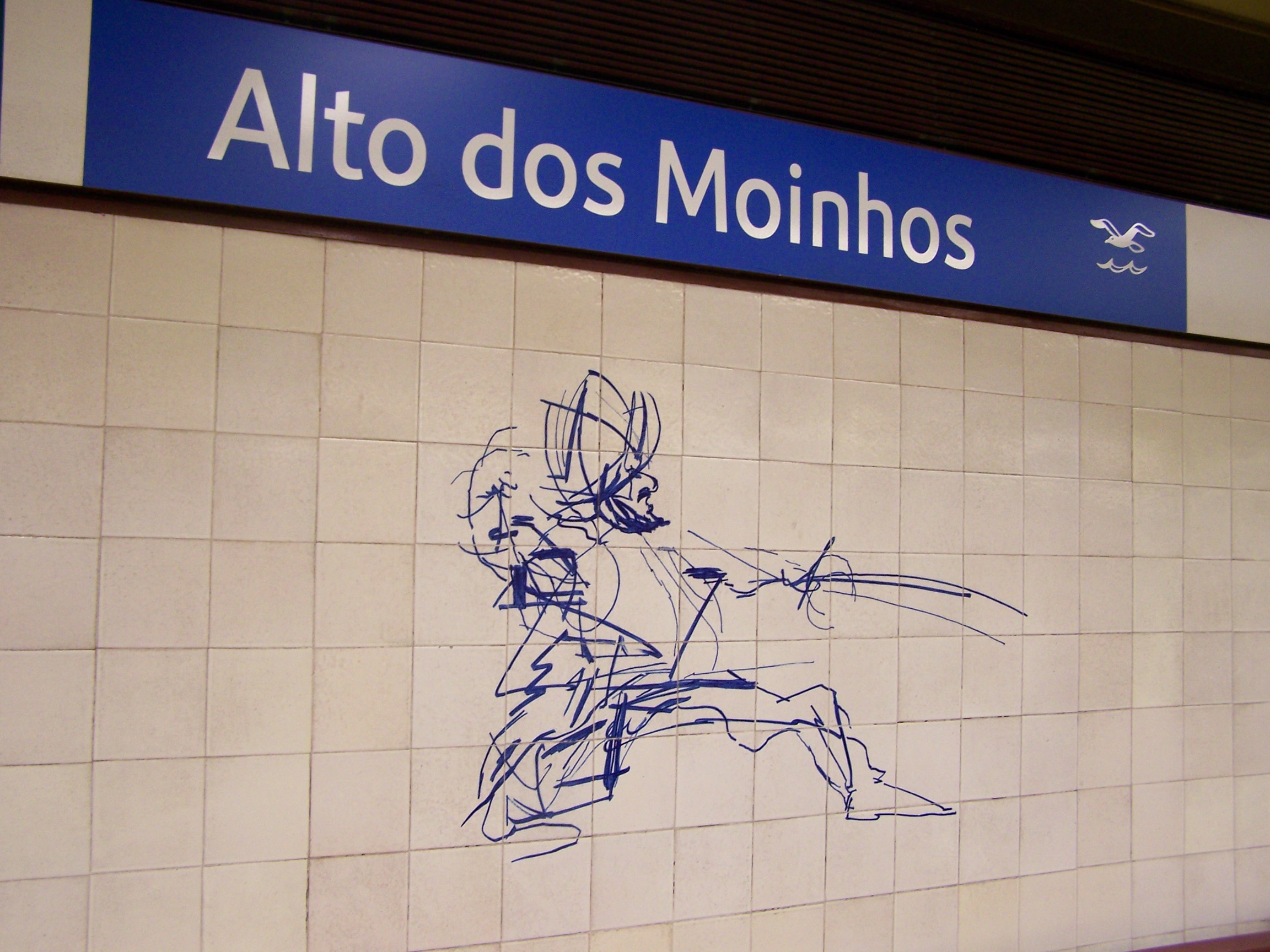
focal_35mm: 38
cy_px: 476
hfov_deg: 49.0
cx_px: 635
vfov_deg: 37.7
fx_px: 1394
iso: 160
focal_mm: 6.3
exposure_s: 1/25
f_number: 2.8
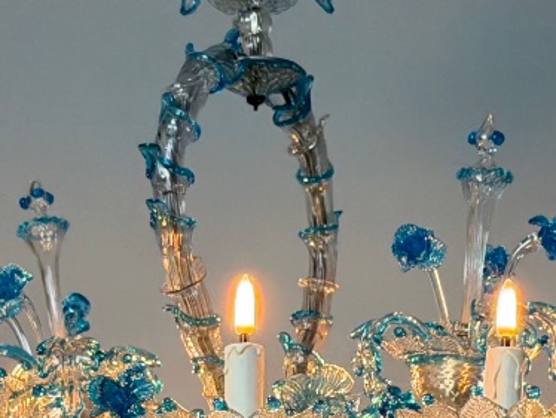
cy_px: 419
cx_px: 241
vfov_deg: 9.6
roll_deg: -0.3
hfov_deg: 12.8
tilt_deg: +7.7
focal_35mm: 154
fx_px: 2475
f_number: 1.78
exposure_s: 1/100
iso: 125
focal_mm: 6.76
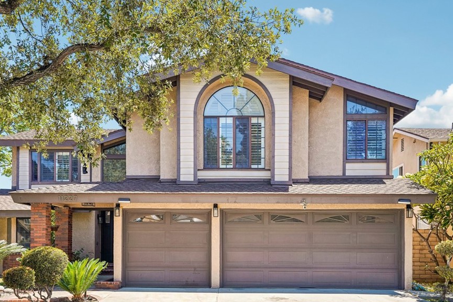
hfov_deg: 50.7
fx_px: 478
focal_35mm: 38
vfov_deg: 35.0
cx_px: 218
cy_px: 162
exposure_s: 1/320
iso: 400
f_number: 8
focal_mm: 32
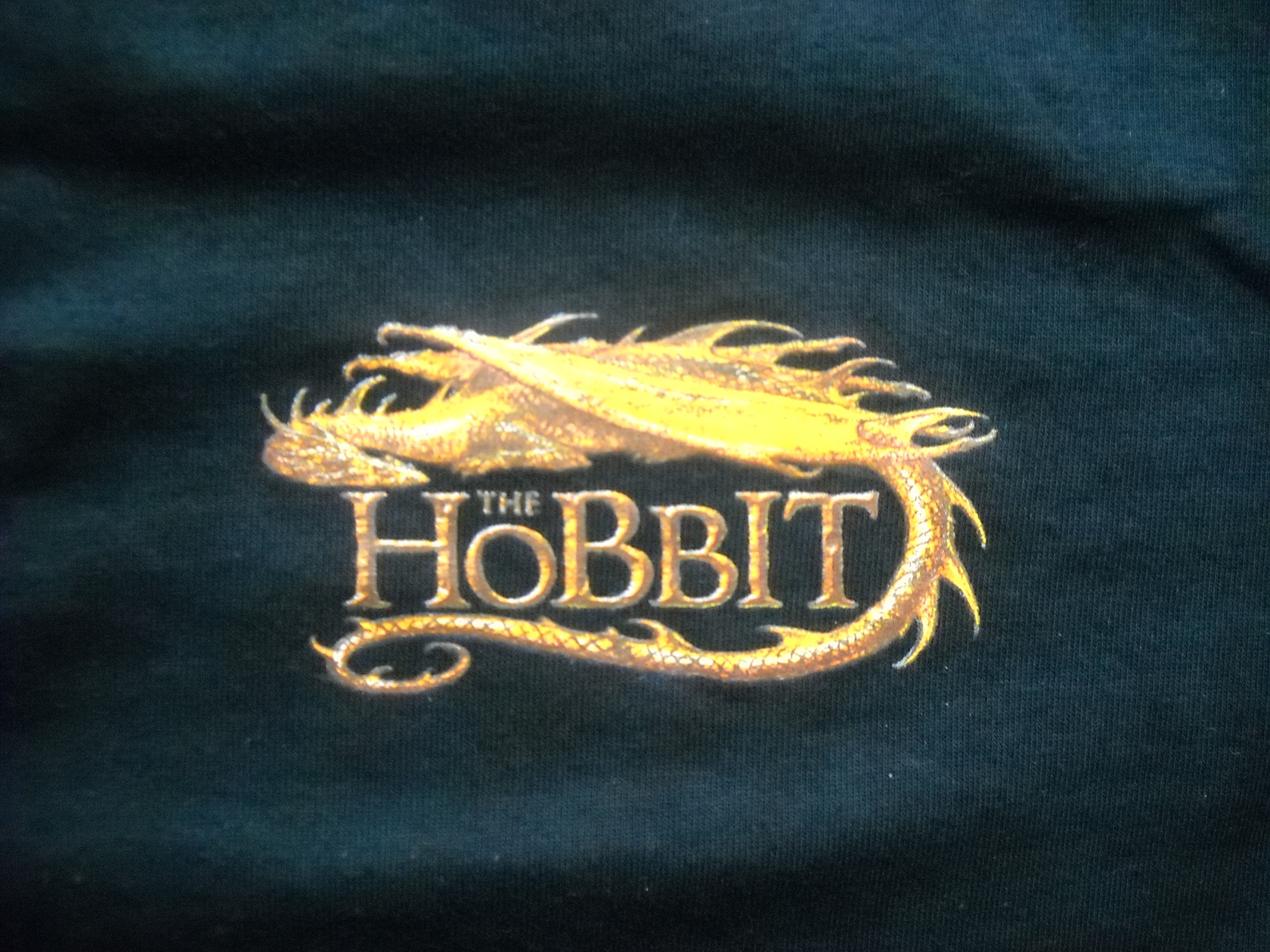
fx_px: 1504
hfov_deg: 45.8
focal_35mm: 41
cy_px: 476
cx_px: 635
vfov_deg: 35.1
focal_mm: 6.72
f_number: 3.1
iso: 800
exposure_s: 1/38
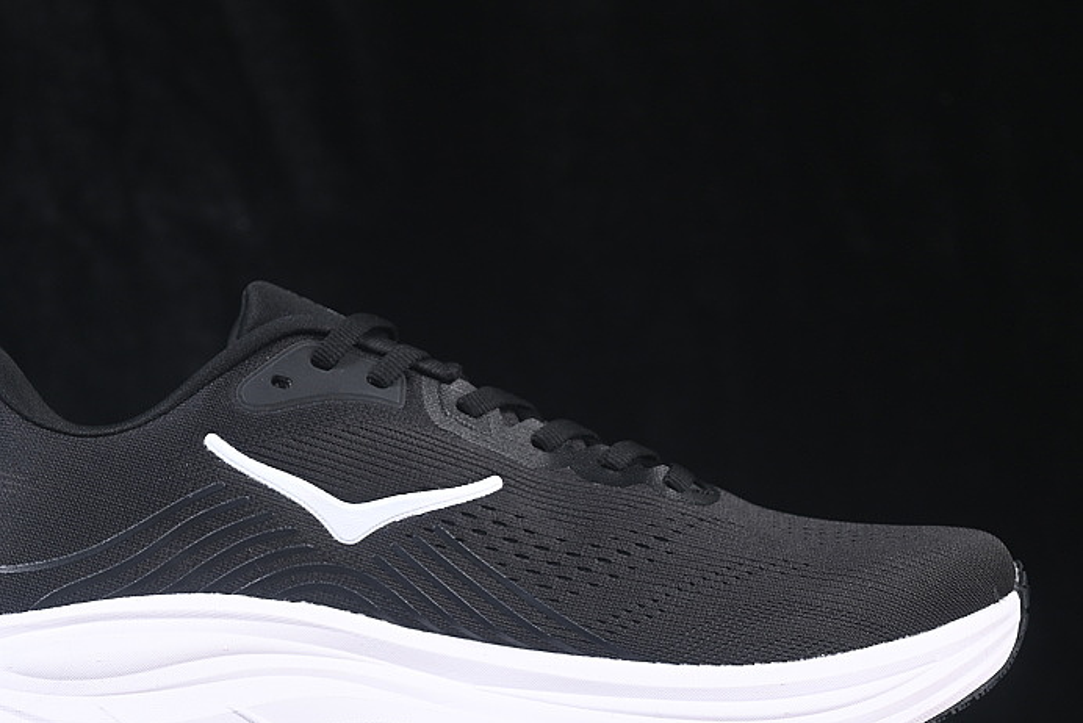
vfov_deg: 11.7
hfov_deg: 17.5
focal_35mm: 117
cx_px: 432
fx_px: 3521
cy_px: 451
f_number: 6.3
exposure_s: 1/60
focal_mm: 50
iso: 160
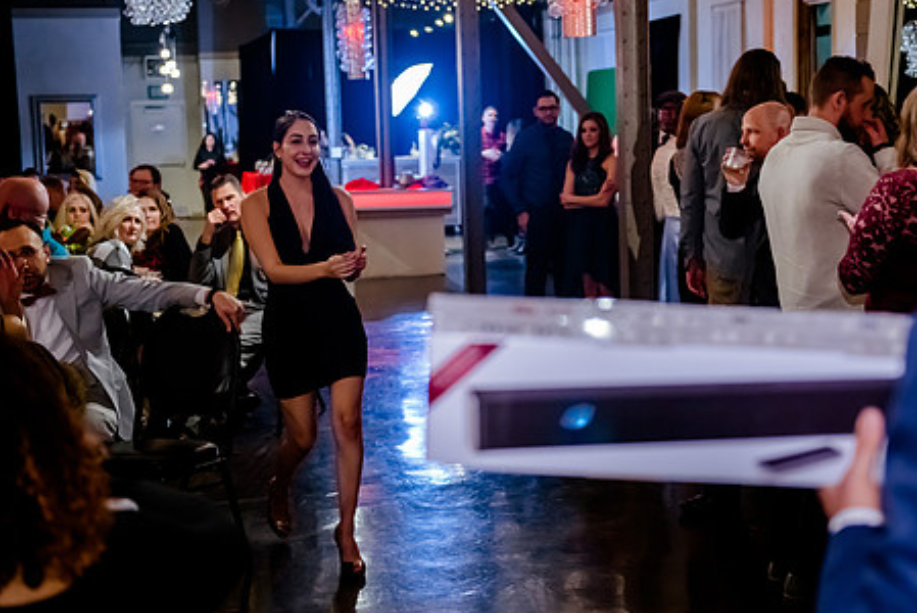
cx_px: 492
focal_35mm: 62
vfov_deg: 21.9
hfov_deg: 32.3
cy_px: 269
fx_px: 1580
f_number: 2.8
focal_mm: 48
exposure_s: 1/200
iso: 5000
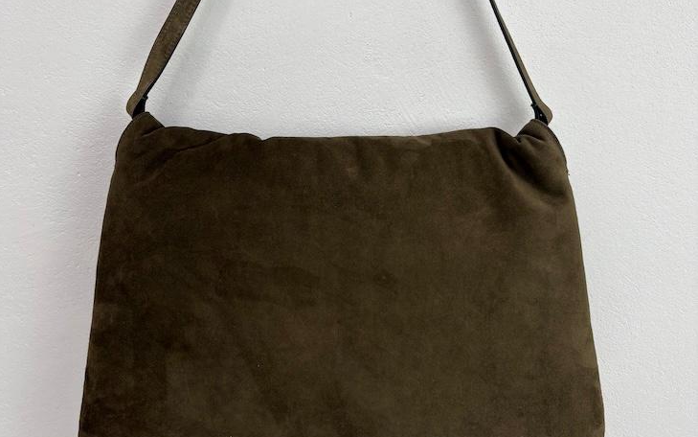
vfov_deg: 34.1
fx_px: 704
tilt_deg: -8.3
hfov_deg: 52.7
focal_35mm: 37
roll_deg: -0.8
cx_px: 348
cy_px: 138
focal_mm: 5.96
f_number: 1.6
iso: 32
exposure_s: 1/100
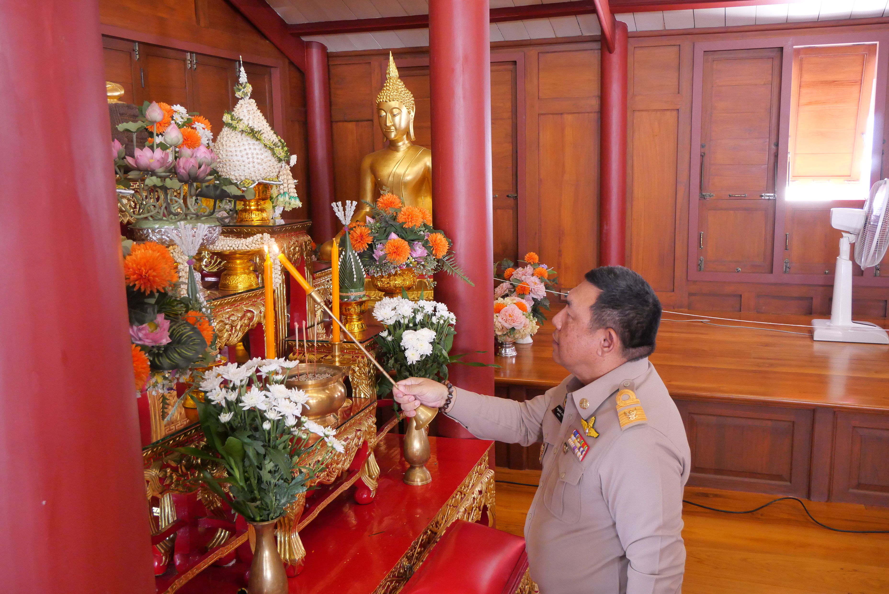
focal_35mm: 35
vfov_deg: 37.9
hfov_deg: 54.4
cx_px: 444
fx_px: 865
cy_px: 297
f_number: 5
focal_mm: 17
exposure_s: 1/30
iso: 2000
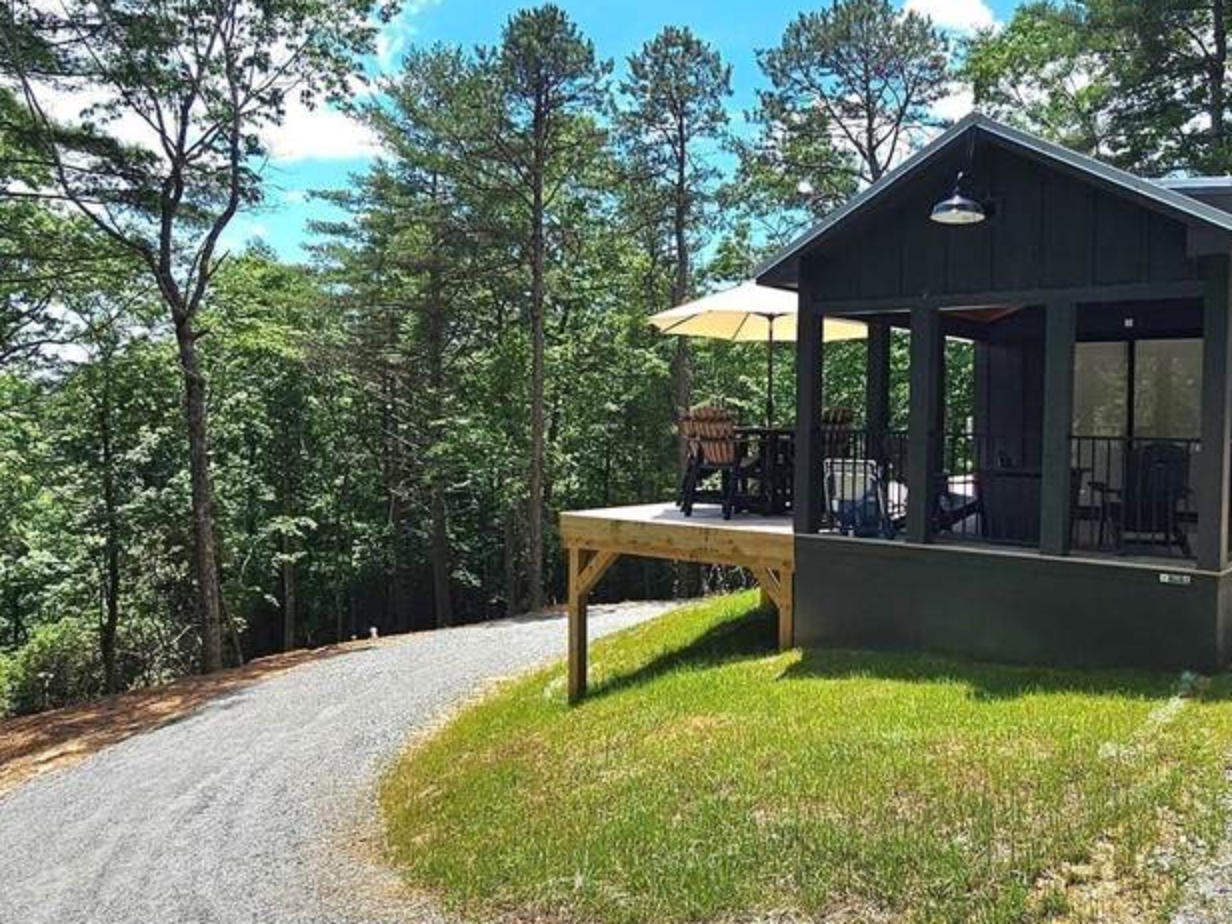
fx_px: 961
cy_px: 438
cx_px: 798
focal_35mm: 27
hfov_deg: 64.0
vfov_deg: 51.3
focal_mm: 2.2
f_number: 2.2
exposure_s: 1/2500
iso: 50
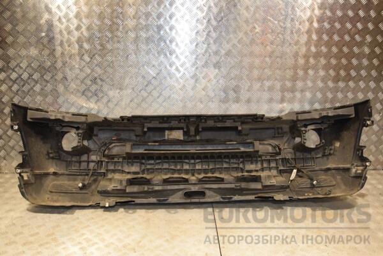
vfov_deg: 41.7
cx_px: 192
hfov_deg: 59.5
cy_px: 128
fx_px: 335
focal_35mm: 32
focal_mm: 21
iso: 800
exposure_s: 1/200
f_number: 5.6
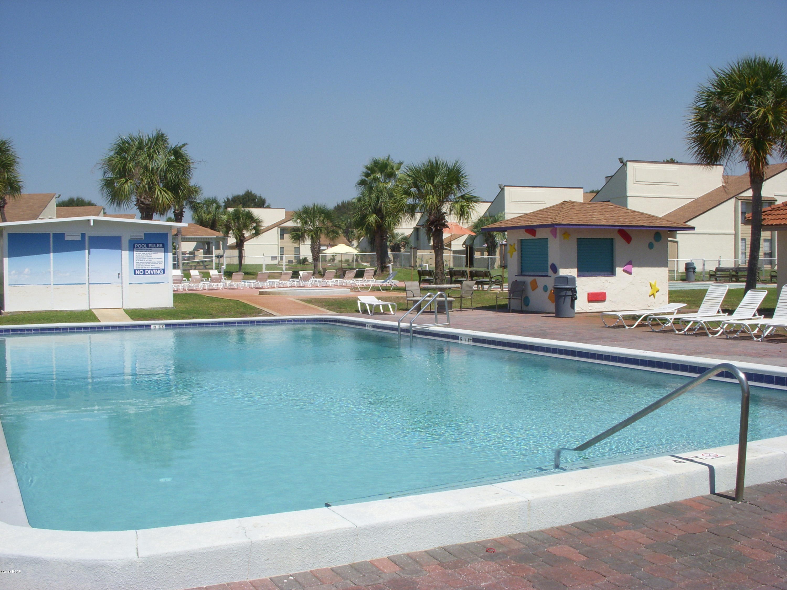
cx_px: 394
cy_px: 295
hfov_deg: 49.0
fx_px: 864
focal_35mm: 38
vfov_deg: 37.7
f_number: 6.6
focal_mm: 6.3
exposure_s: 1/500
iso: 100
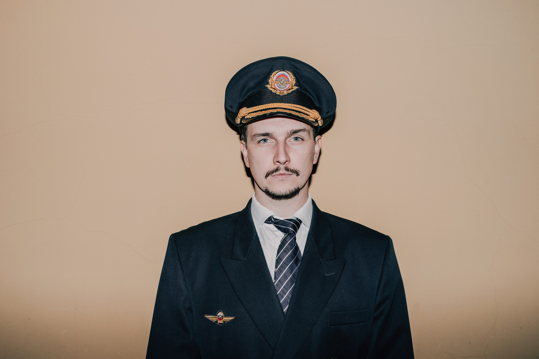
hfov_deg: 43.6
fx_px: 674
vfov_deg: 29.9
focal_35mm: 45
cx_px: 270
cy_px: 180
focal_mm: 45
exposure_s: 1/100
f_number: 8
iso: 1000
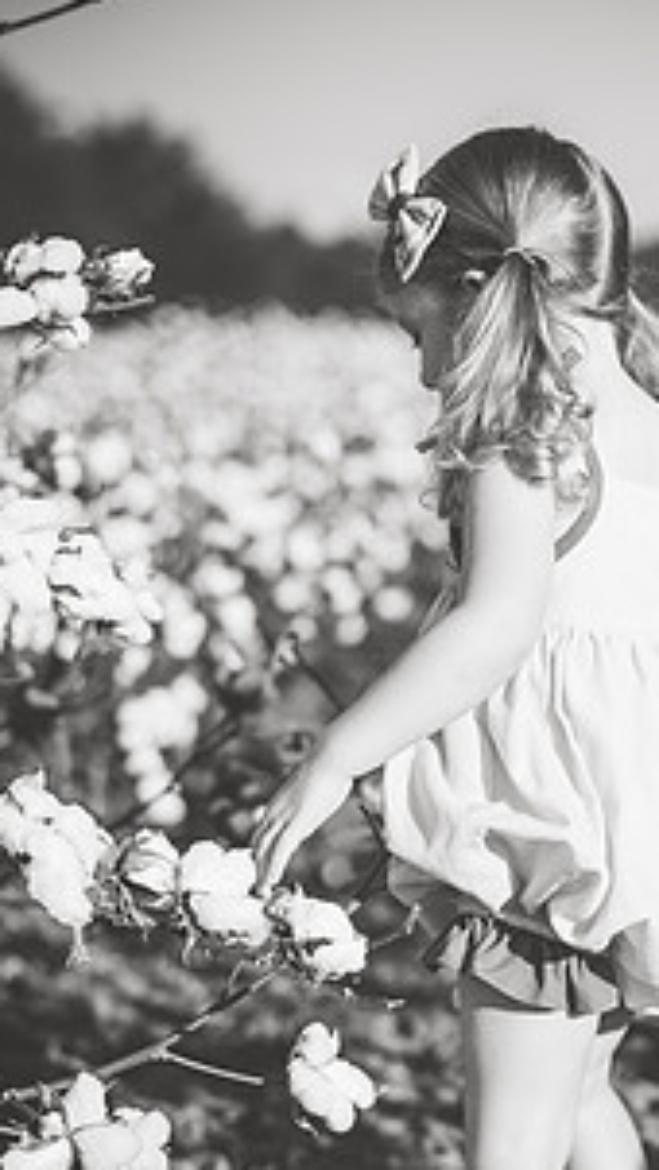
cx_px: 465
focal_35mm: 78
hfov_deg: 15.4
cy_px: 763
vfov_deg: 27.0
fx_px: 2422
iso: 160
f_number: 2.2
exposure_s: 1/3200
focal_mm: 50
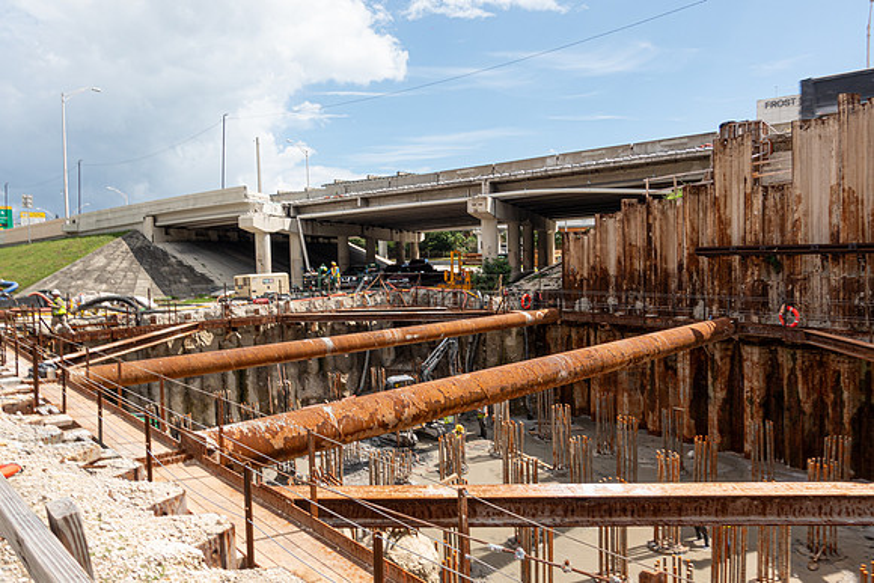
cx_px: 437
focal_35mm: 26
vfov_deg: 49.6
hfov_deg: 69.4
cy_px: 292
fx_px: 631
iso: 125
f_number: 4.5
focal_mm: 9.4
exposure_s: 1/100
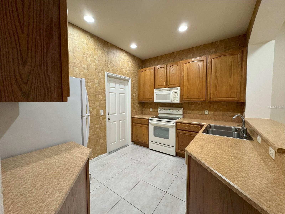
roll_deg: -0.2
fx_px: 115
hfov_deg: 102.1
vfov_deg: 85.7
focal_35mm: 14
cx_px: 142
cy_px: 107
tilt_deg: -3.2
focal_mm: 2.22
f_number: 2.2
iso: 200
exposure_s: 1/60
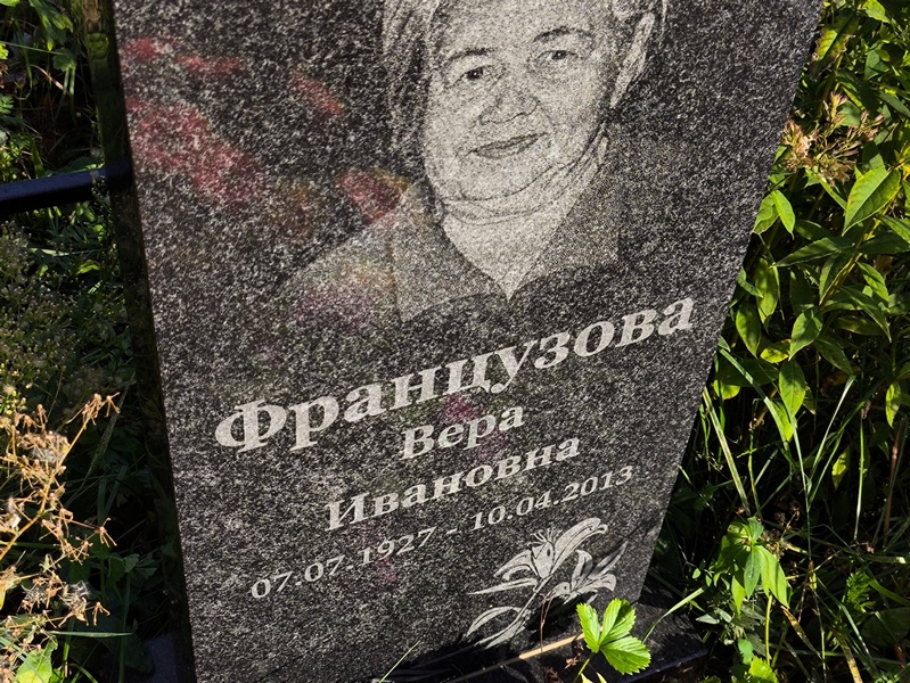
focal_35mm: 50
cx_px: 455
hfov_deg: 38.2
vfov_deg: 29.1
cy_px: 342
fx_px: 1315
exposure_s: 1/341
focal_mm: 4.71
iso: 50
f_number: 1.7
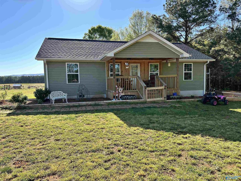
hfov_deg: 71.6
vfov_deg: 56.8
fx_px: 167
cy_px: 90
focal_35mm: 24
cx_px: 120
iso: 80
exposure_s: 1/1664
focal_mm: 6.86
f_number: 1.78
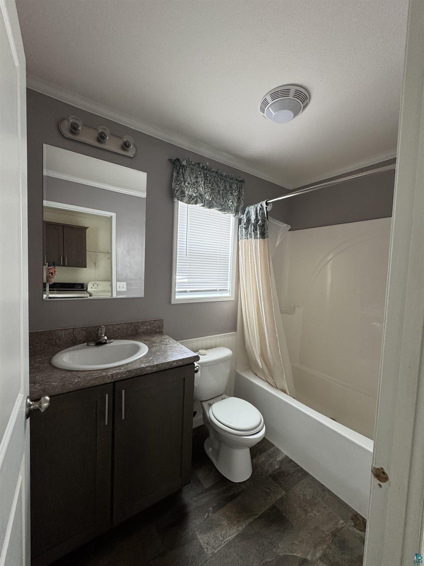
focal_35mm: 14
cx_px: 212
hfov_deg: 85.7
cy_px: 283
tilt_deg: -3.5
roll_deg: -2.4
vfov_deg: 102.1
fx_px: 229
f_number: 2.2
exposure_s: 1/120
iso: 200
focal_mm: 2.22
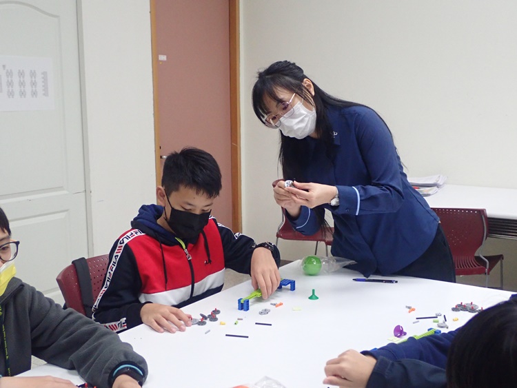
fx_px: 642
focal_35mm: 43
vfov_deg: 33.6
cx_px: 258
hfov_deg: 43.8
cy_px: 194
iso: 800
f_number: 2.9
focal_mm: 7.86
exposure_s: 1/160
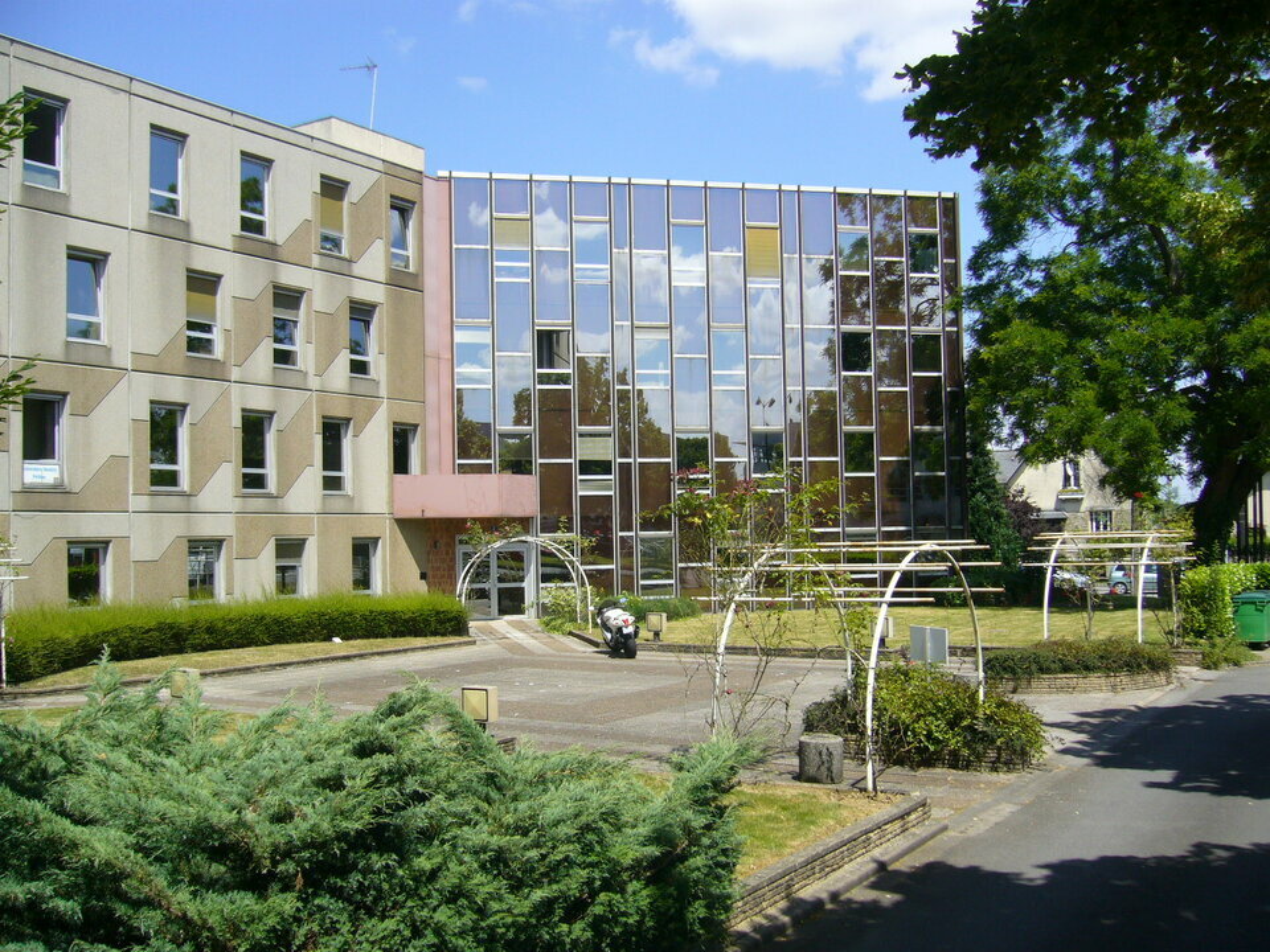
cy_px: 476
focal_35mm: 35
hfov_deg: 52.6
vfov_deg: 40.7
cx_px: 635
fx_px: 1284
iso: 80
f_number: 5.6
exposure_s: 1/320
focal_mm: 5.8
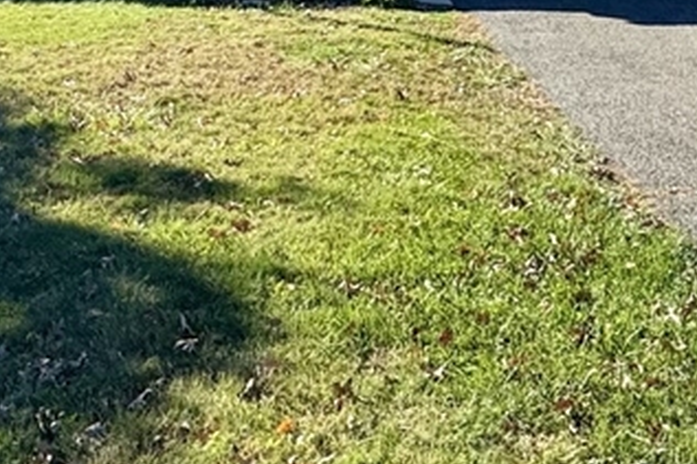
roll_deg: -2.0
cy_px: -154
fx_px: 909
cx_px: 220
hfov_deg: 41.3
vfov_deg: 24.6
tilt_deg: +2.8
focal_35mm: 47
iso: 40
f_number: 2.2
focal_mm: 2.22
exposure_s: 1/889
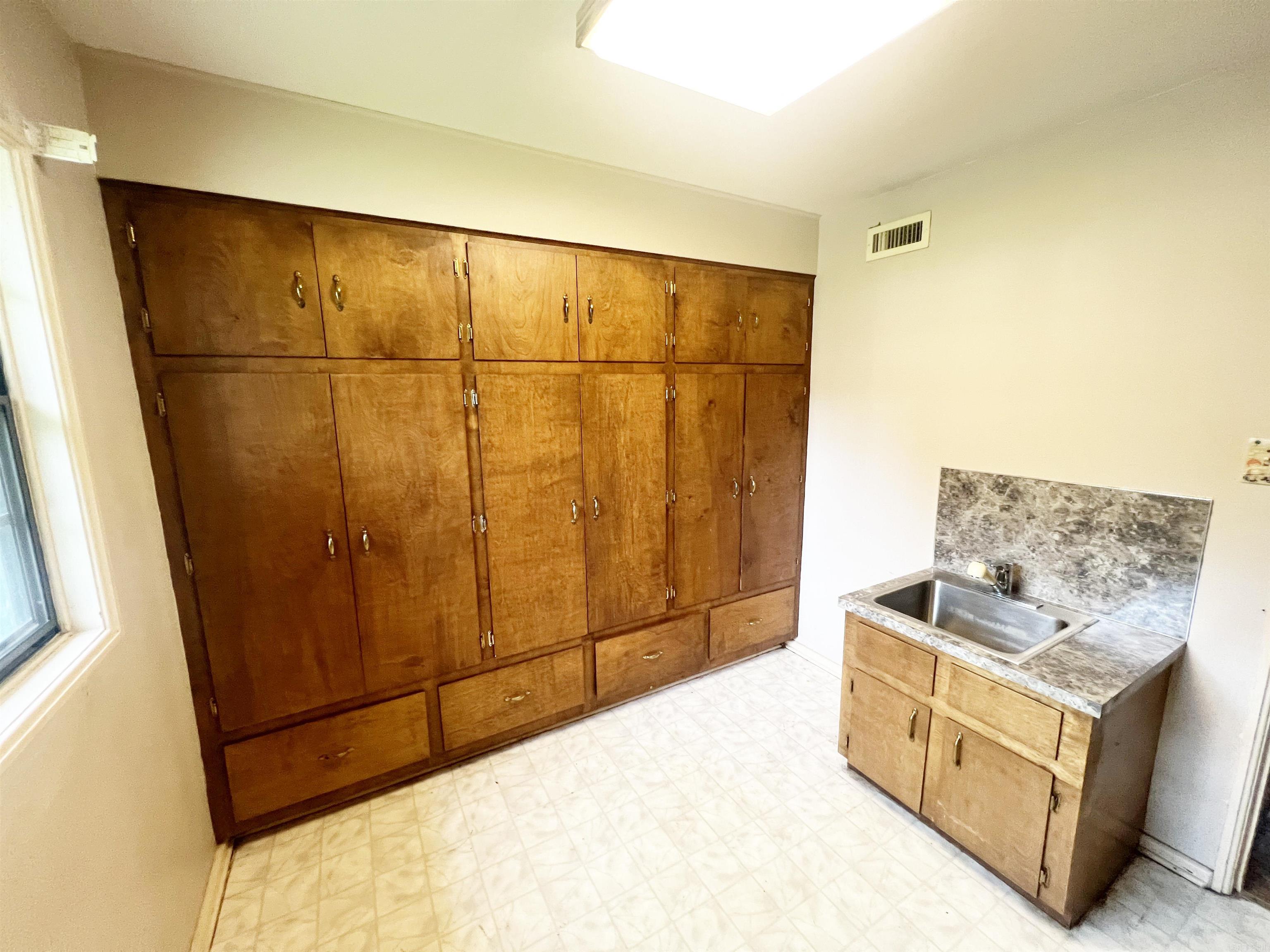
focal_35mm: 13
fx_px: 477
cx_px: 635
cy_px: 476
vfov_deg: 89.9
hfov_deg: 106.2
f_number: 1.8
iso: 320
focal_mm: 1.57
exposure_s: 1/60
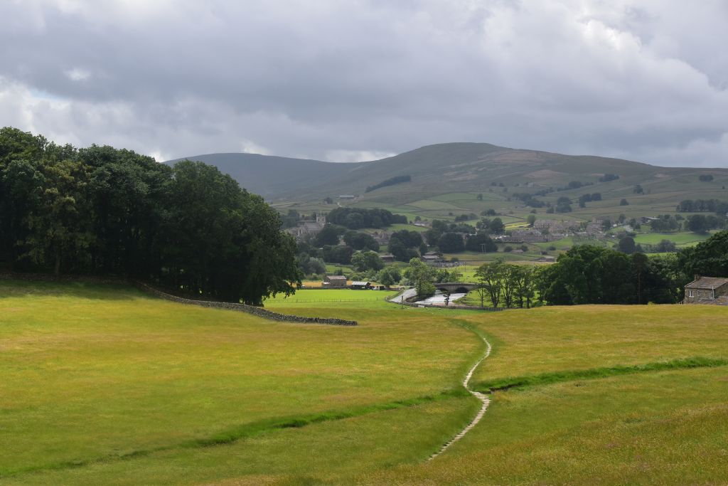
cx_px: 364
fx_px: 1213
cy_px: 243
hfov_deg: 33.4
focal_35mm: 60
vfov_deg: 22.6
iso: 400
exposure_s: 1/500
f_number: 11
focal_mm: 40
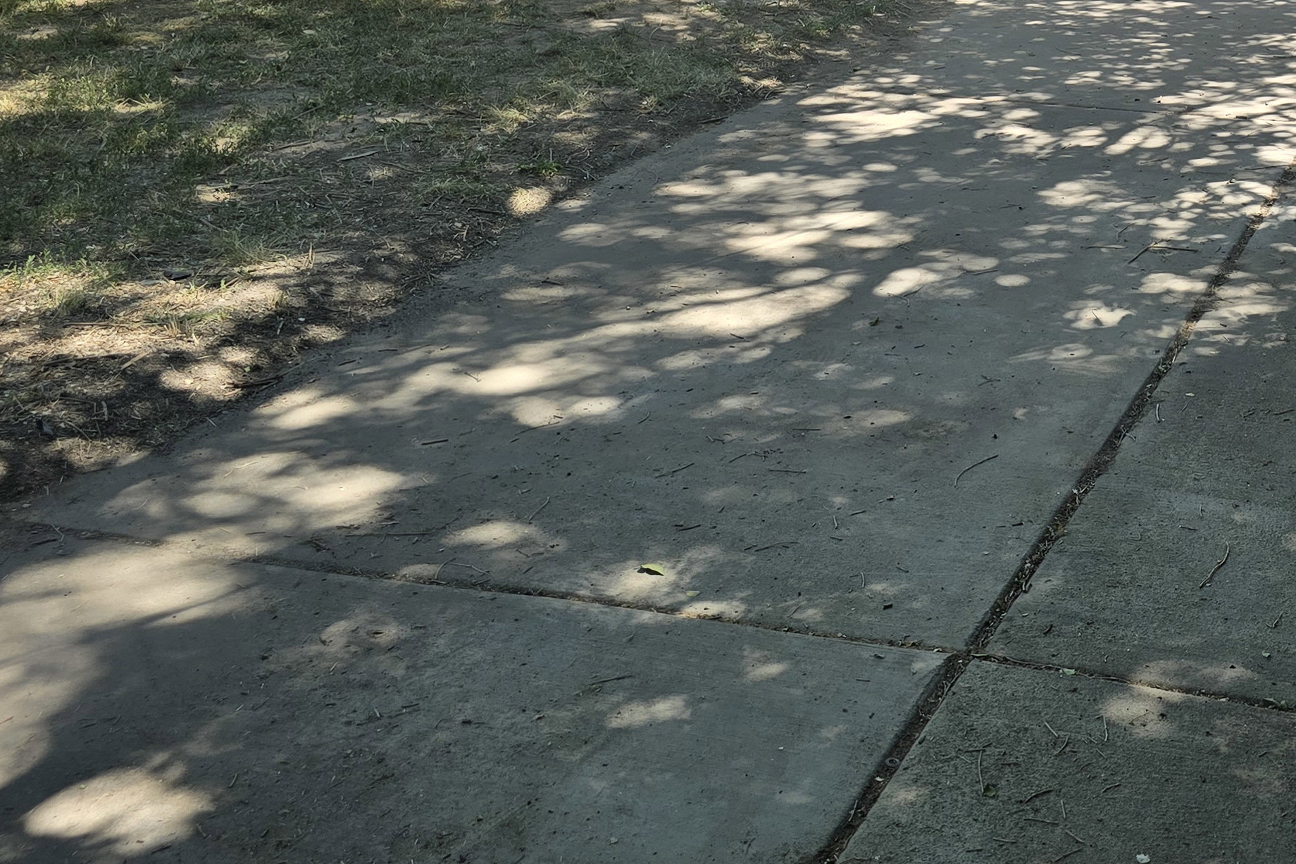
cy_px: -134
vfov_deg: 24.0
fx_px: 1872
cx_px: 1154
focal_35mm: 52
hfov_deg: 36.0
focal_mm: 6.3
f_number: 1.7
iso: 12
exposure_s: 1/342
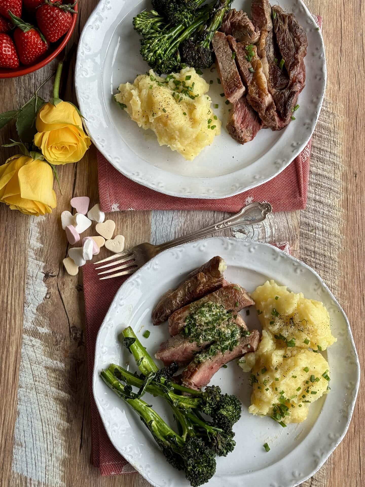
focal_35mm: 48
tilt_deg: -82.8
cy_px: 244
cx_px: 182
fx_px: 675
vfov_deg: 39.7
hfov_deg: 30.3
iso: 64
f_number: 1.78
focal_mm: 6.76
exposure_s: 1/171
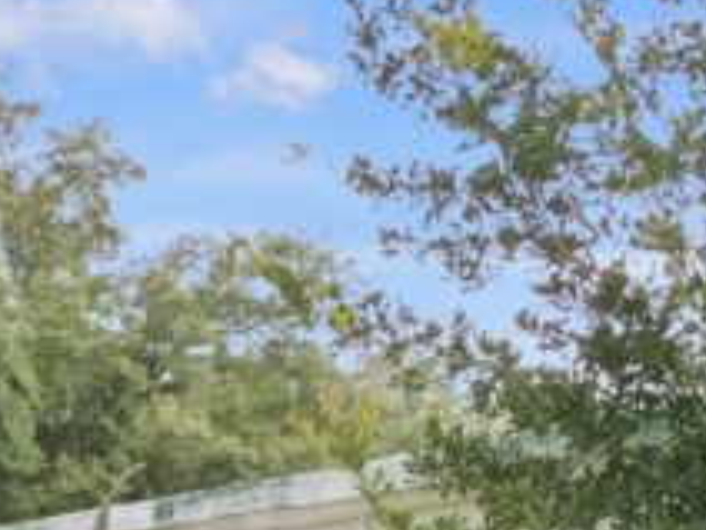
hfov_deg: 17.0
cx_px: 839
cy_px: 650
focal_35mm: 111
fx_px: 2264
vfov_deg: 13.0
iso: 125
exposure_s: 1/250
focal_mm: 4
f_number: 3
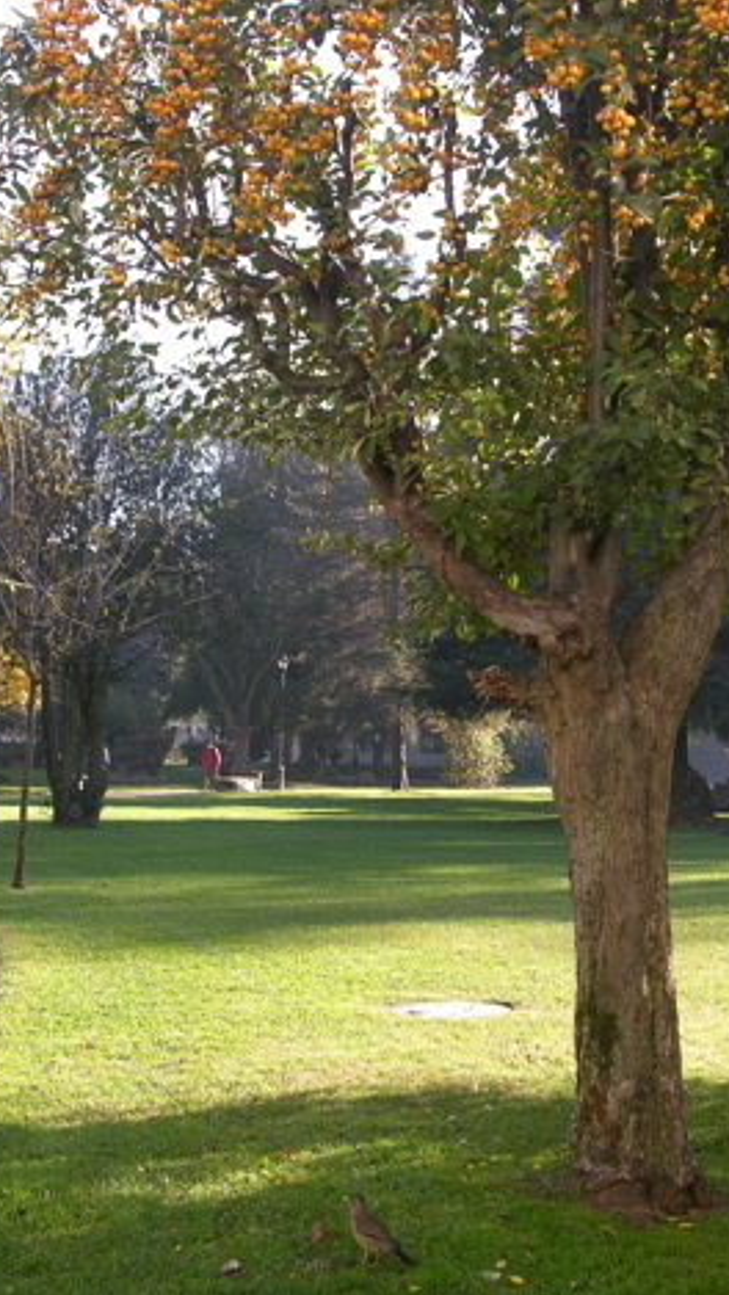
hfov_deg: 23.1
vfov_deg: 39.9
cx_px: 356
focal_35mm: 52
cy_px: 660
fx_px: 1786
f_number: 4
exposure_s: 1/76.7
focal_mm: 8.9
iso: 50
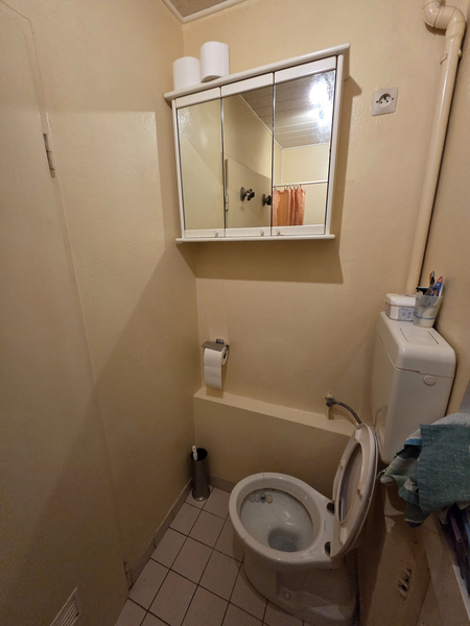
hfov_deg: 89.9
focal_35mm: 13
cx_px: 235
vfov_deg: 106.2
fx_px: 235
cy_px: 313
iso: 800
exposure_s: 1/50
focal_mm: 2.2
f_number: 2.2
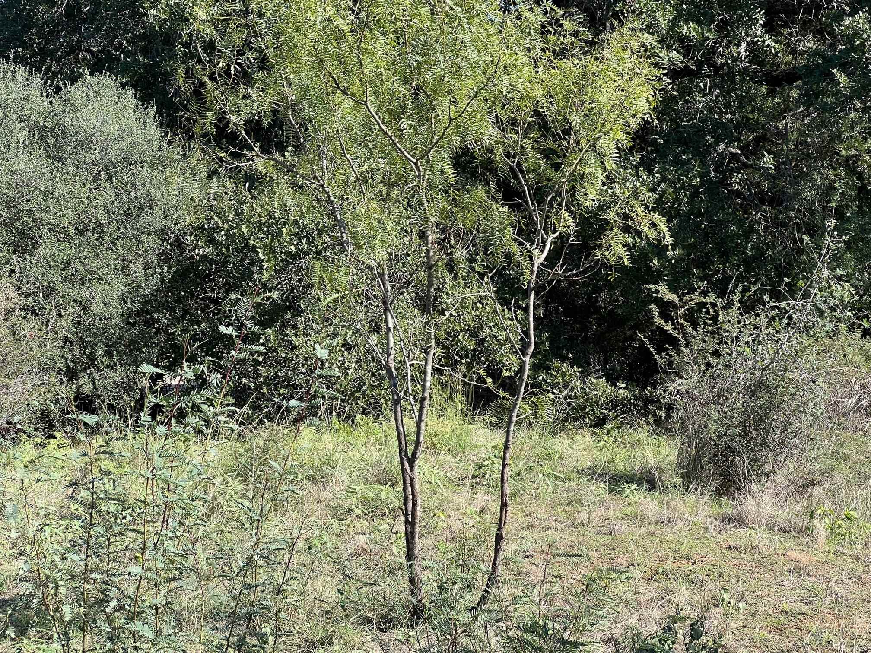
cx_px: 436
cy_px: 326
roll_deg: +2.1
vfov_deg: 19.1
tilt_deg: -0.1
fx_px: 1937
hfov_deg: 25.3
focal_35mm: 77
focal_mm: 9
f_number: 2.8
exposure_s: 1/251
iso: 32
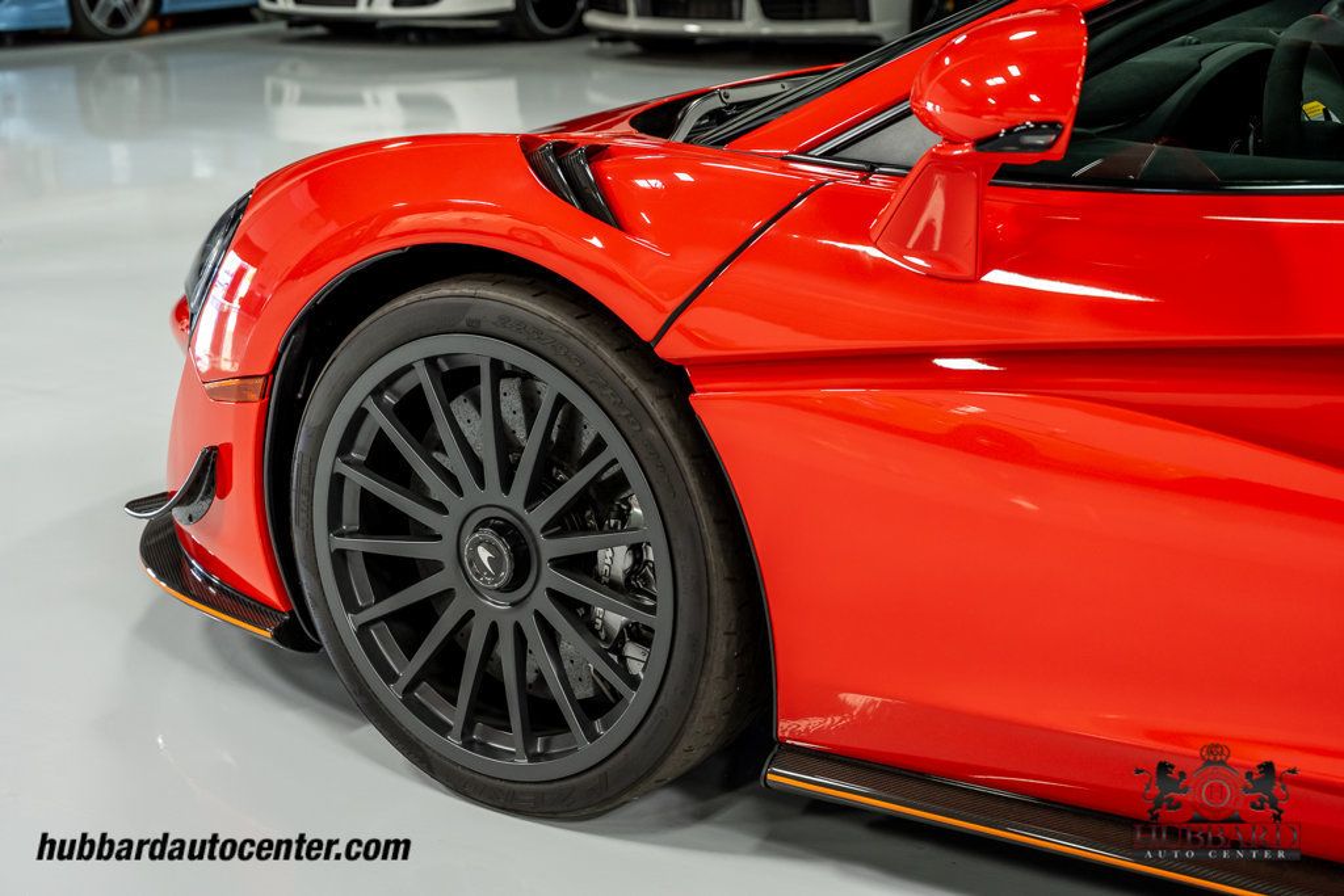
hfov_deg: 37.5
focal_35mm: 53
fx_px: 1979
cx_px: 672
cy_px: 448
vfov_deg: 25.5
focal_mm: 53
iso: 800
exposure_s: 1/60
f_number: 5
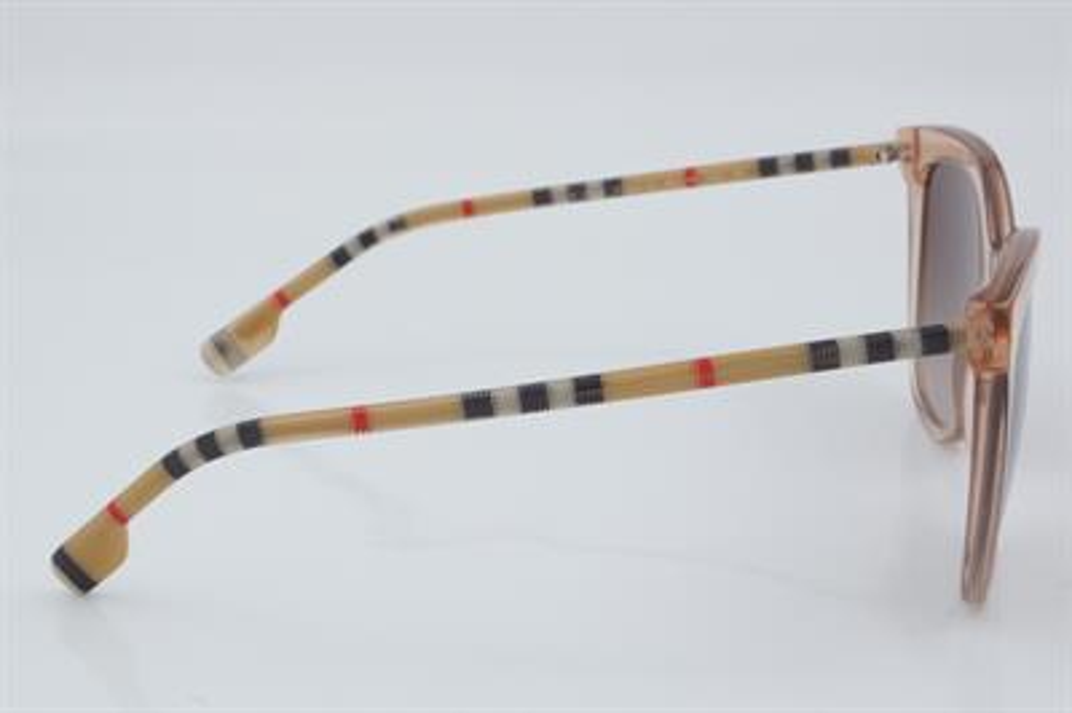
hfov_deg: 27.0
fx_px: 2231
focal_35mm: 75
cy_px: 356
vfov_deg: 18.2
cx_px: 536
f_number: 32
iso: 100
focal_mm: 50
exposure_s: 1/4
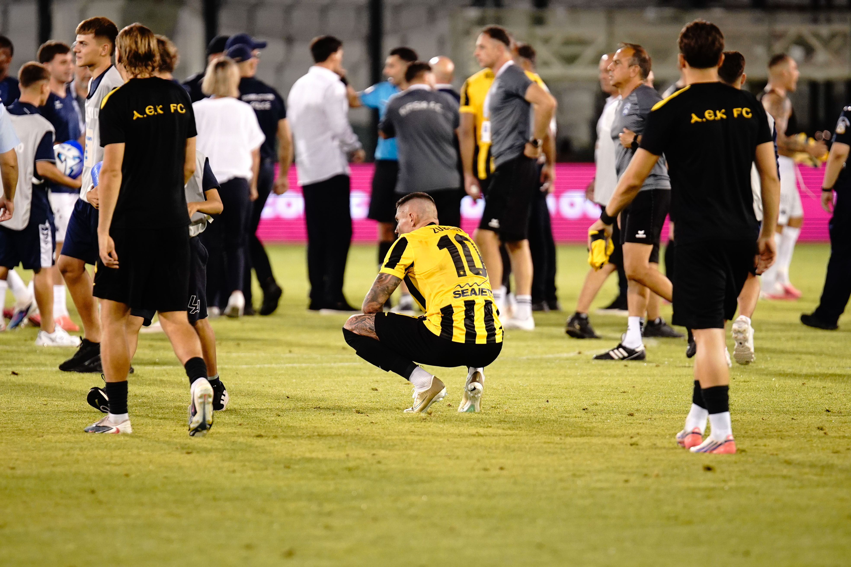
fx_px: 10637
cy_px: 284
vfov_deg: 3.1
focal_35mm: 450
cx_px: 426
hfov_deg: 4.6
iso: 2500
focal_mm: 300
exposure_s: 1/1000
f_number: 2.8
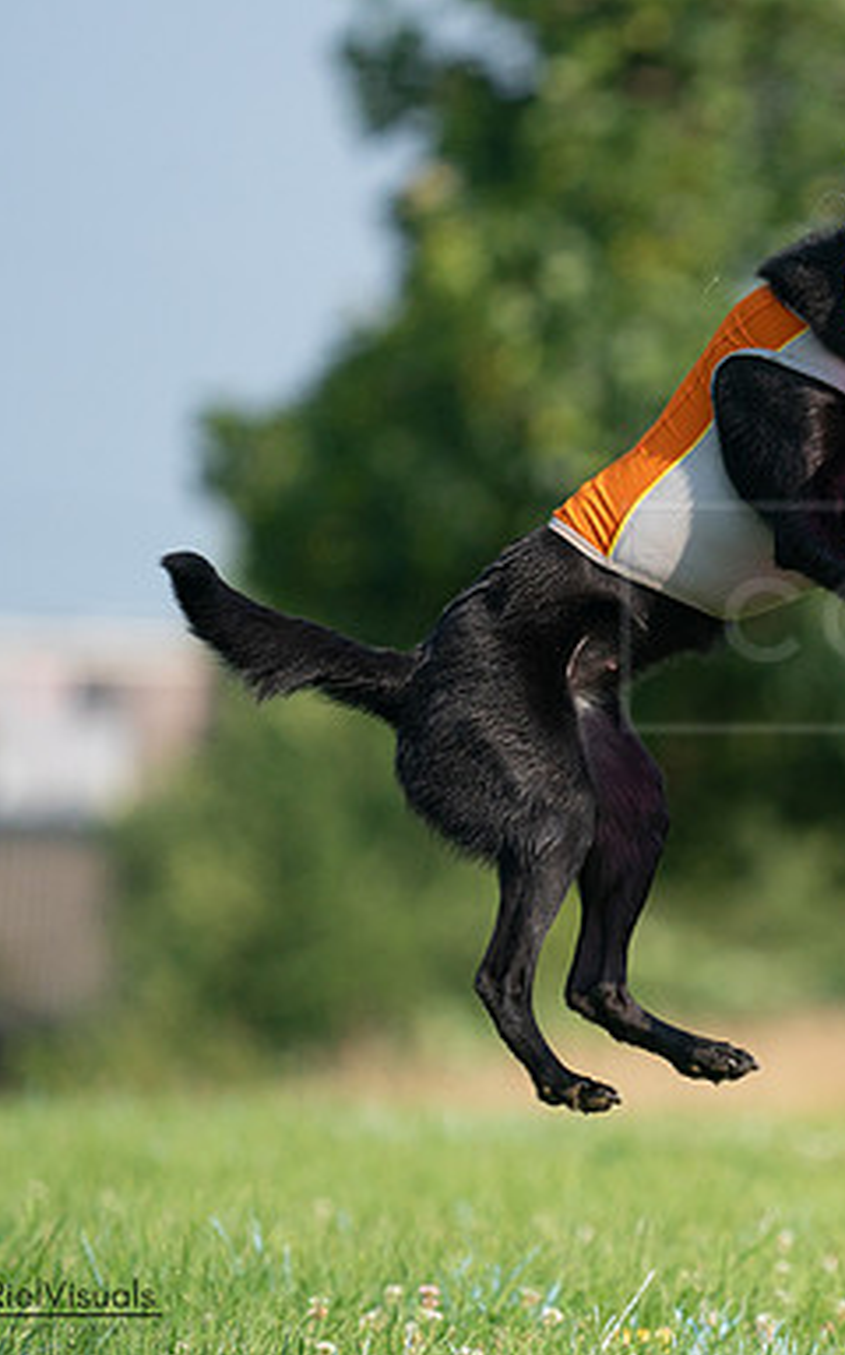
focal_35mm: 661
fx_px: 24401
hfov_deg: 2.0
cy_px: 678
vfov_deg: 3.2
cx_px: 958
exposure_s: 1/4000
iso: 1250
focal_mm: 430
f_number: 6.3
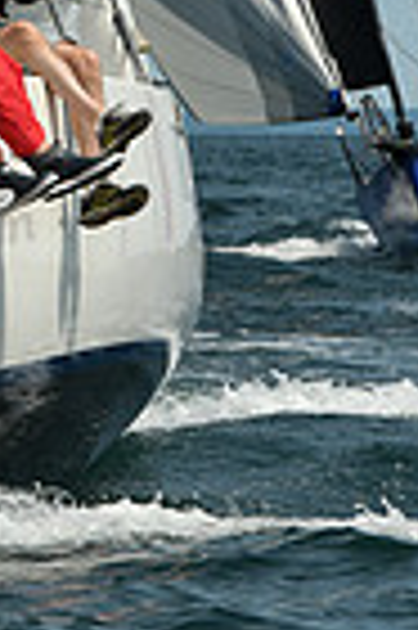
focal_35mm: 685
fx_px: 11959
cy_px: 119
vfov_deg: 3.0
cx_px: -827
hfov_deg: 2.0
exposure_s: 1/1000
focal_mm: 165
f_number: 13
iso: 320
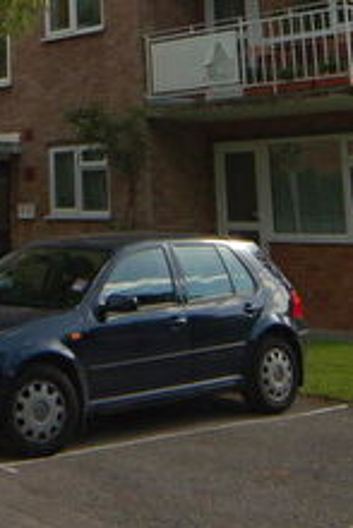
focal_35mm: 72
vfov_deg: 26.7
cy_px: 2
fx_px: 1051
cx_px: -98
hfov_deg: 17.9
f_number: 8
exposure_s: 1/200
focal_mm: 15
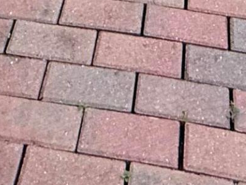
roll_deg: -0.3
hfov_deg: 19.4
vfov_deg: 9.4
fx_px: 718
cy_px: -450
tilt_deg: -6.6
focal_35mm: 101
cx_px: 112
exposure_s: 1/99
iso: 200
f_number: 2.2
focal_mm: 2.22
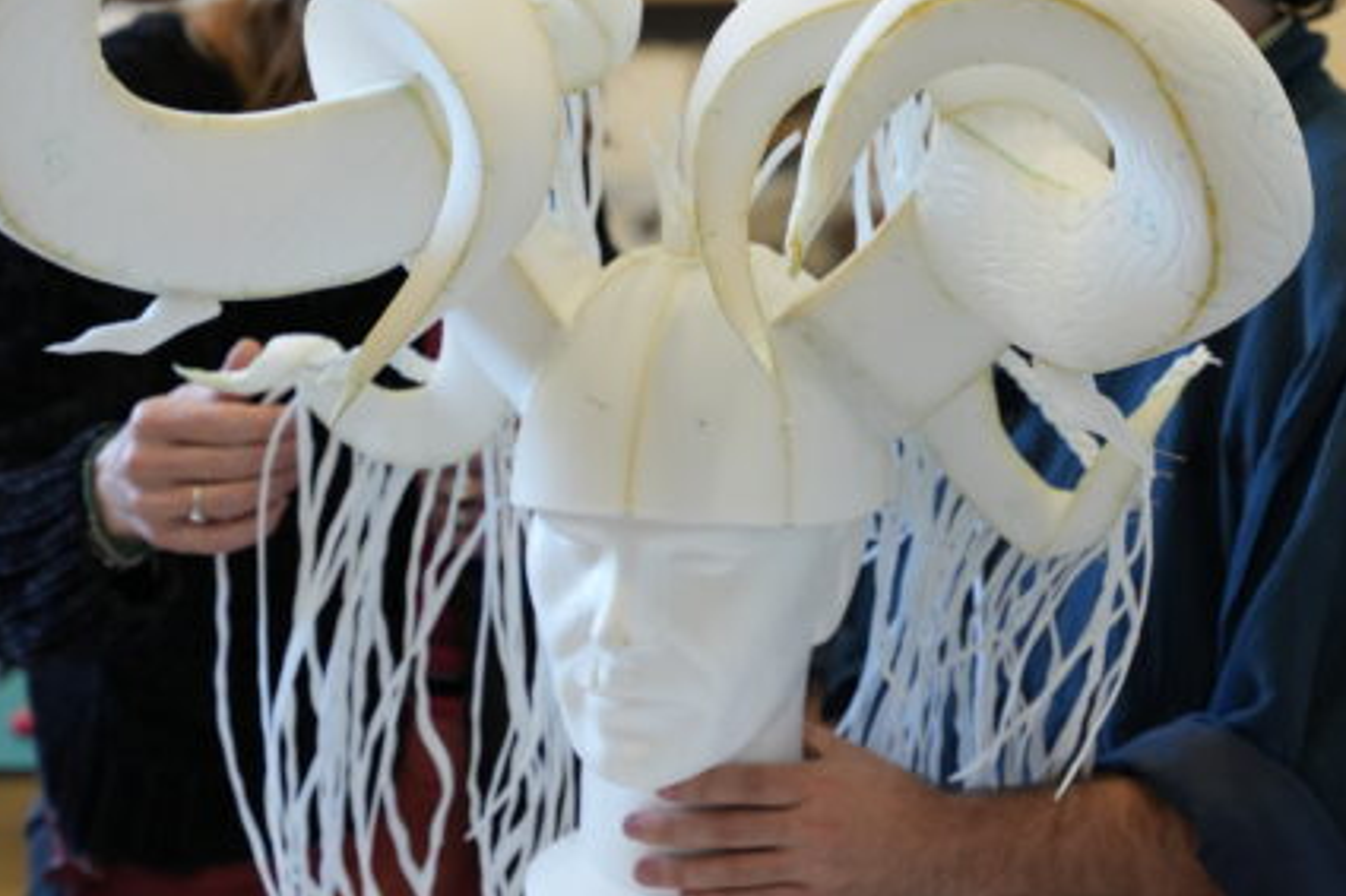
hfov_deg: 18.3
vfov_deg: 12.2
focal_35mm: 112
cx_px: 751
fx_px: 4186
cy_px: 291
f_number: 3.5
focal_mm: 62
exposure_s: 1/160
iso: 1600
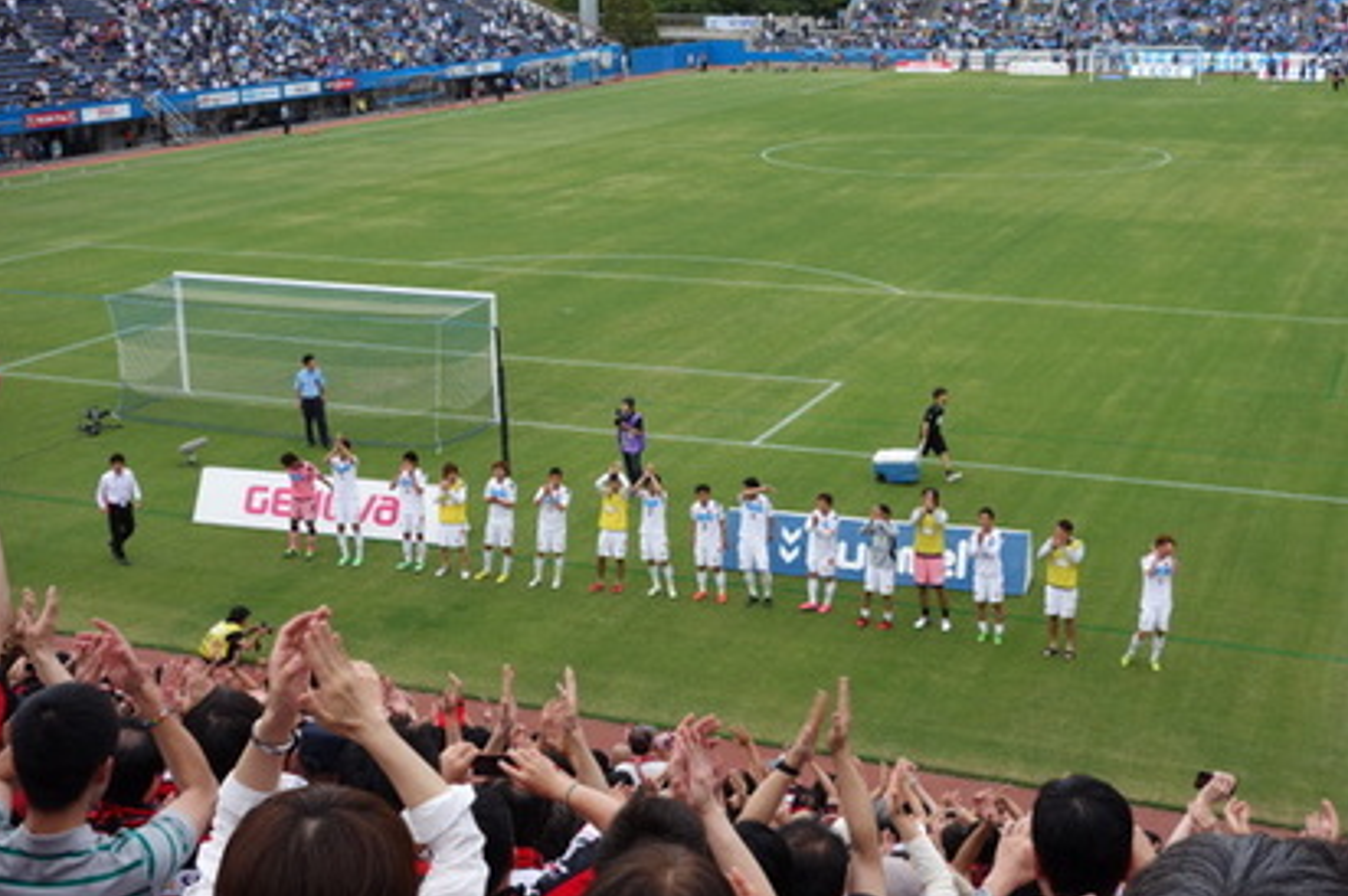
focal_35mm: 50
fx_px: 1871
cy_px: 448
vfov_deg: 26.9
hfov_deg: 39.6
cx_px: 681
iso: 125
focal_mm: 18.23
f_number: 5.6
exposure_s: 1/160
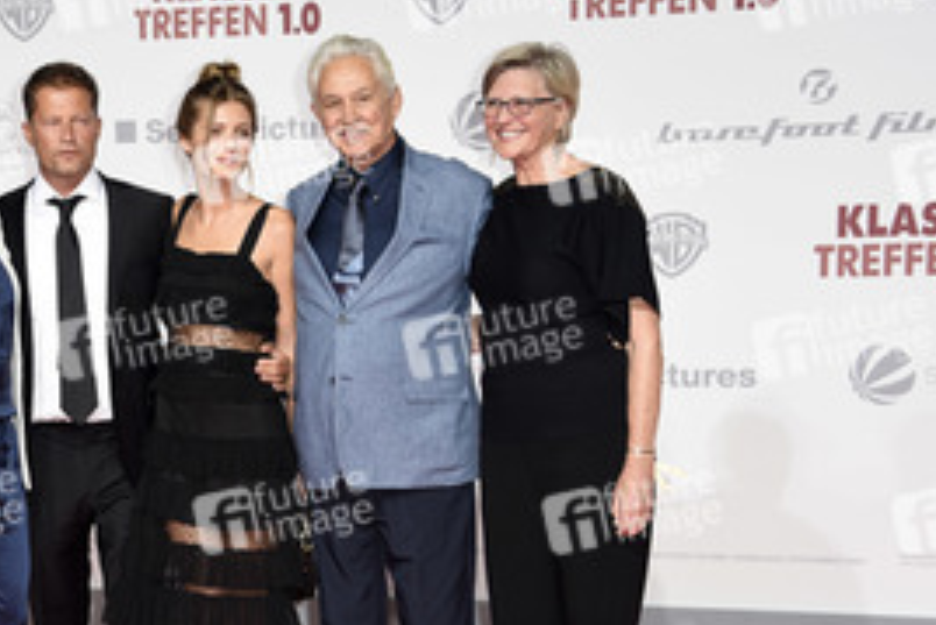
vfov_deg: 14.5
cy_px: 426
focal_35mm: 94
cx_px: 189
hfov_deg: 21.4
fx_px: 2445
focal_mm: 56
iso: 640
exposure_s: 1/250
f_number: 5
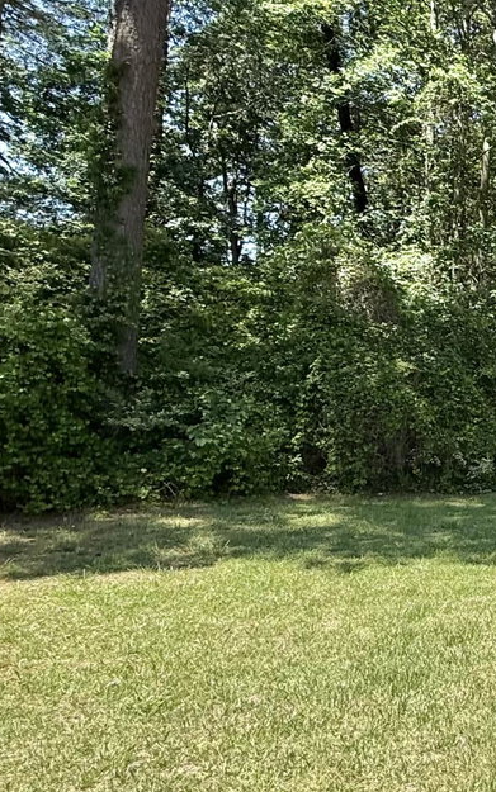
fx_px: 821
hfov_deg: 24.5
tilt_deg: -0.2
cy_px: 393
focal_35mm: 38
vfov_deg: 51.5
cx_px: 778
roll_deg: -2.4
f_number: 2.2
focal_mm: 2.22
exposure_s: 1/625
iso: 50
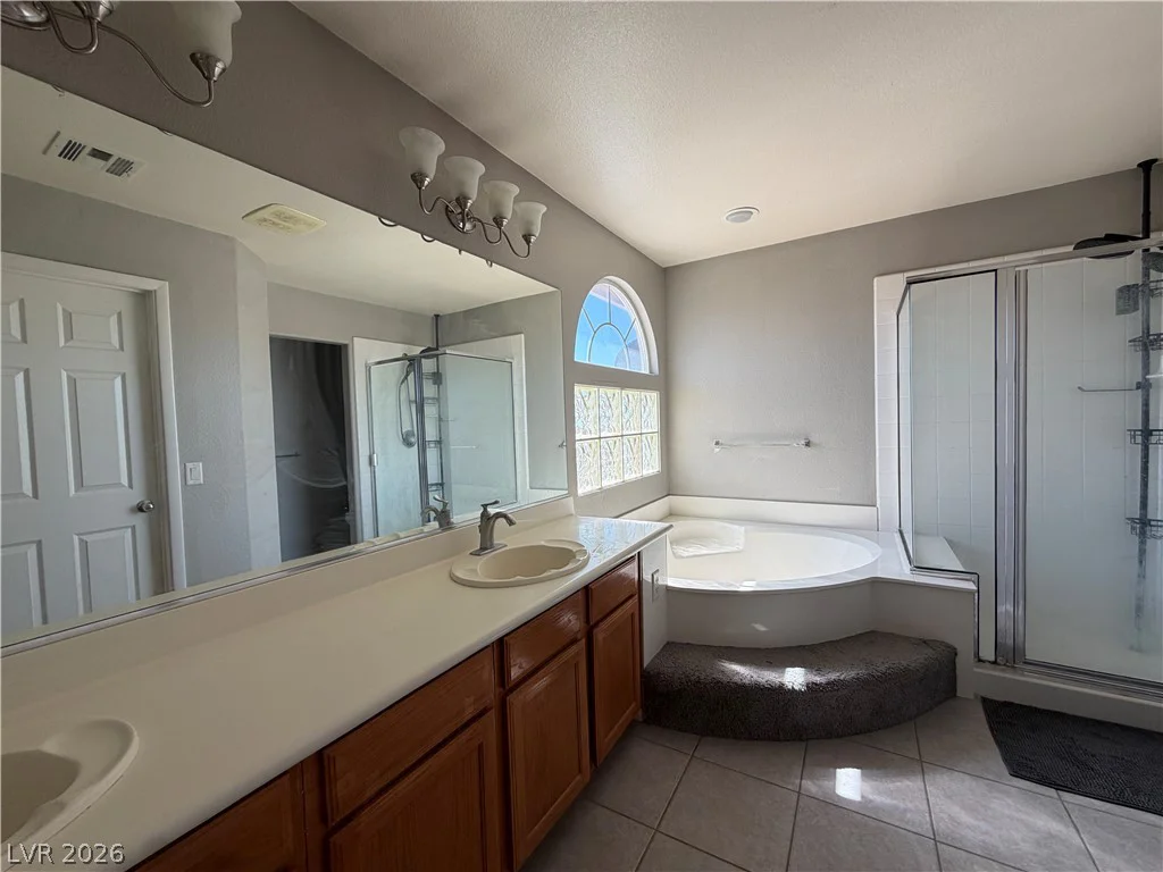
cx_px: 582
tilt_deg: -2.1
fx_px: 470
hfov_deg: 102.1
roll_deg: +0.9
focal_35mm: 14
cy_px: 436
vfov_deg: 85.7
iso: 40
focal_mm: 2.22
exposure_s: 1/149
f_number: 2.2
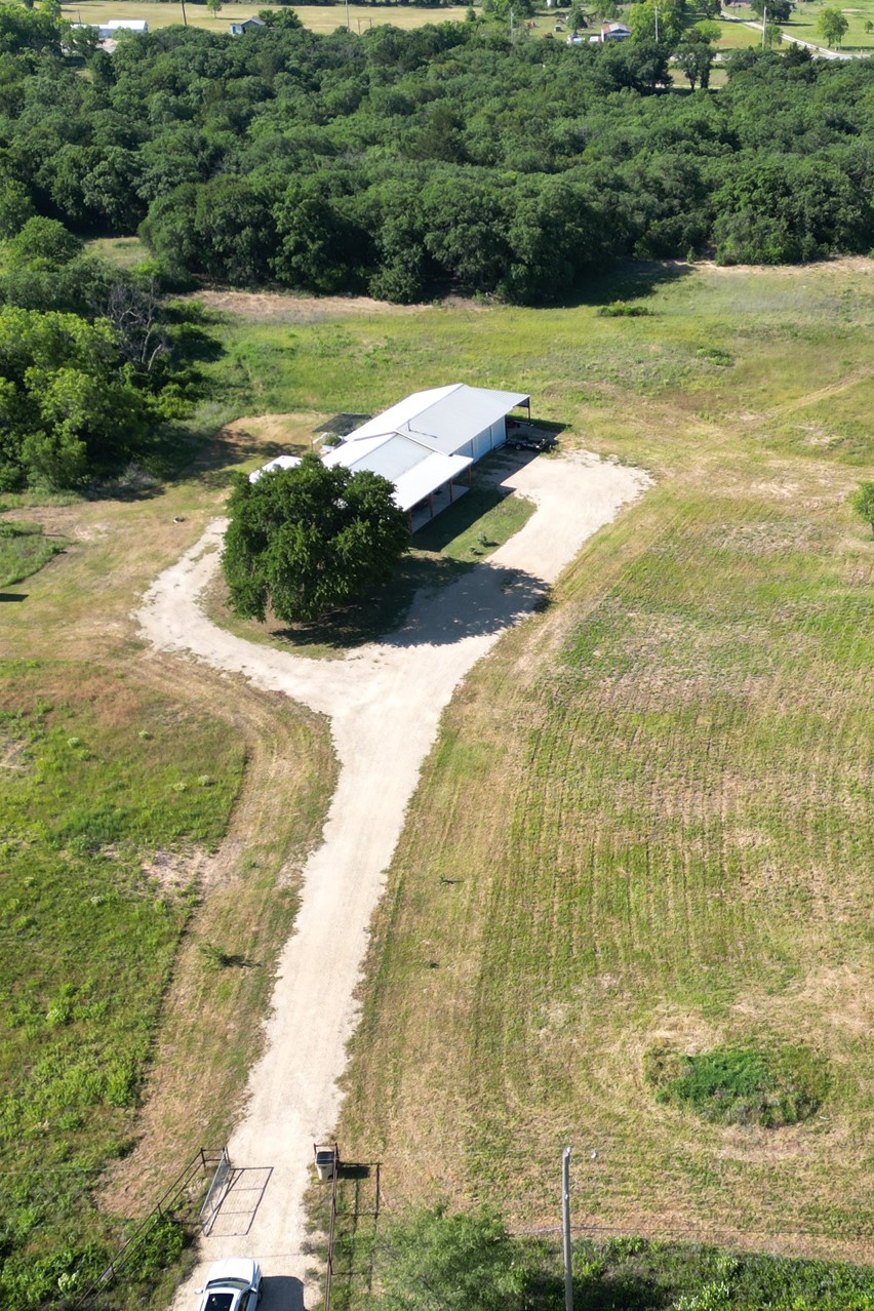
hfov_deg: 33.0
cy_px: 738
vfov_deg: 48.3
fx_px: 1457
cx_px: 607
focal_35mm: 40
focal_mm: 6.72
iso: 100
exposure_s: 1/1500
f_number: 1.7
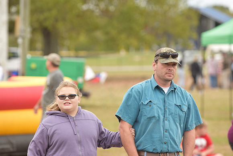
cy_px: 78
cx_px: 116
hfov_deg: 9.8
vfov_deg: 6.5
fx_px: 1359
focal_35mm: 210
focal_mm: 140
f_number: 2.8
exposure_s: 1/640
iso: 200
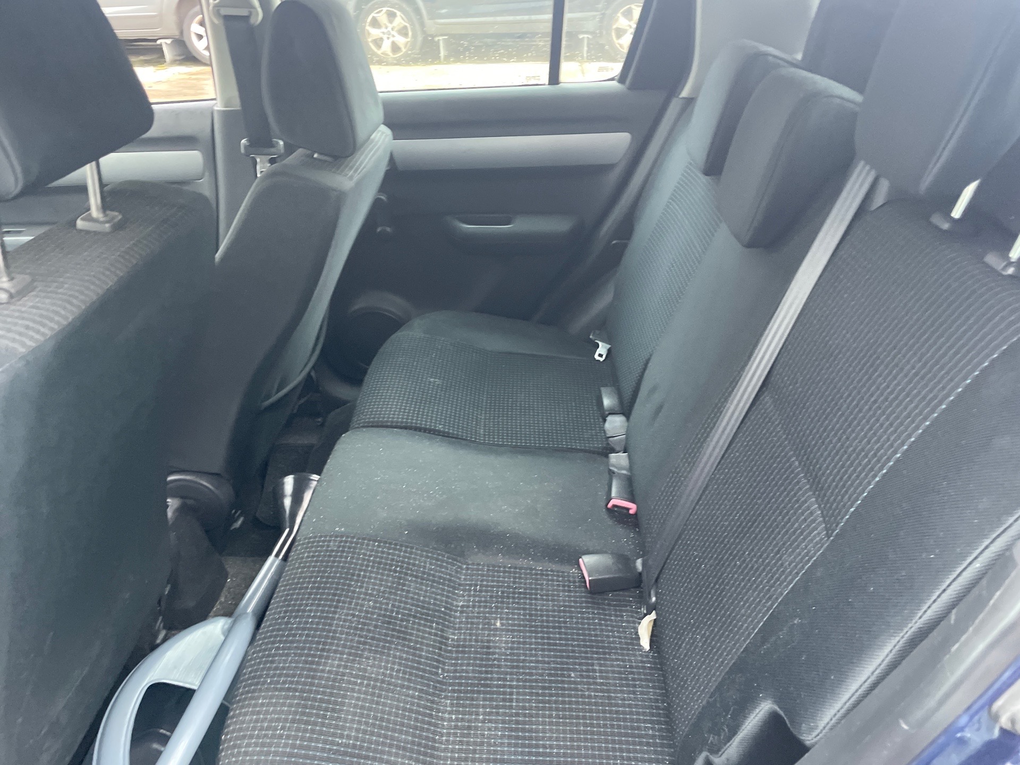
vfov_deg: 53.1
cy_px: 382
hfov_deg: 67.3
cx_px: 510
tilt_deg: -32.7
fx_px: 766
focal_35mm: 26
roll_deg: -2.7
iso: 400
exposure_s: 1/60
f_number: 1.6
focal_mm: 4.2
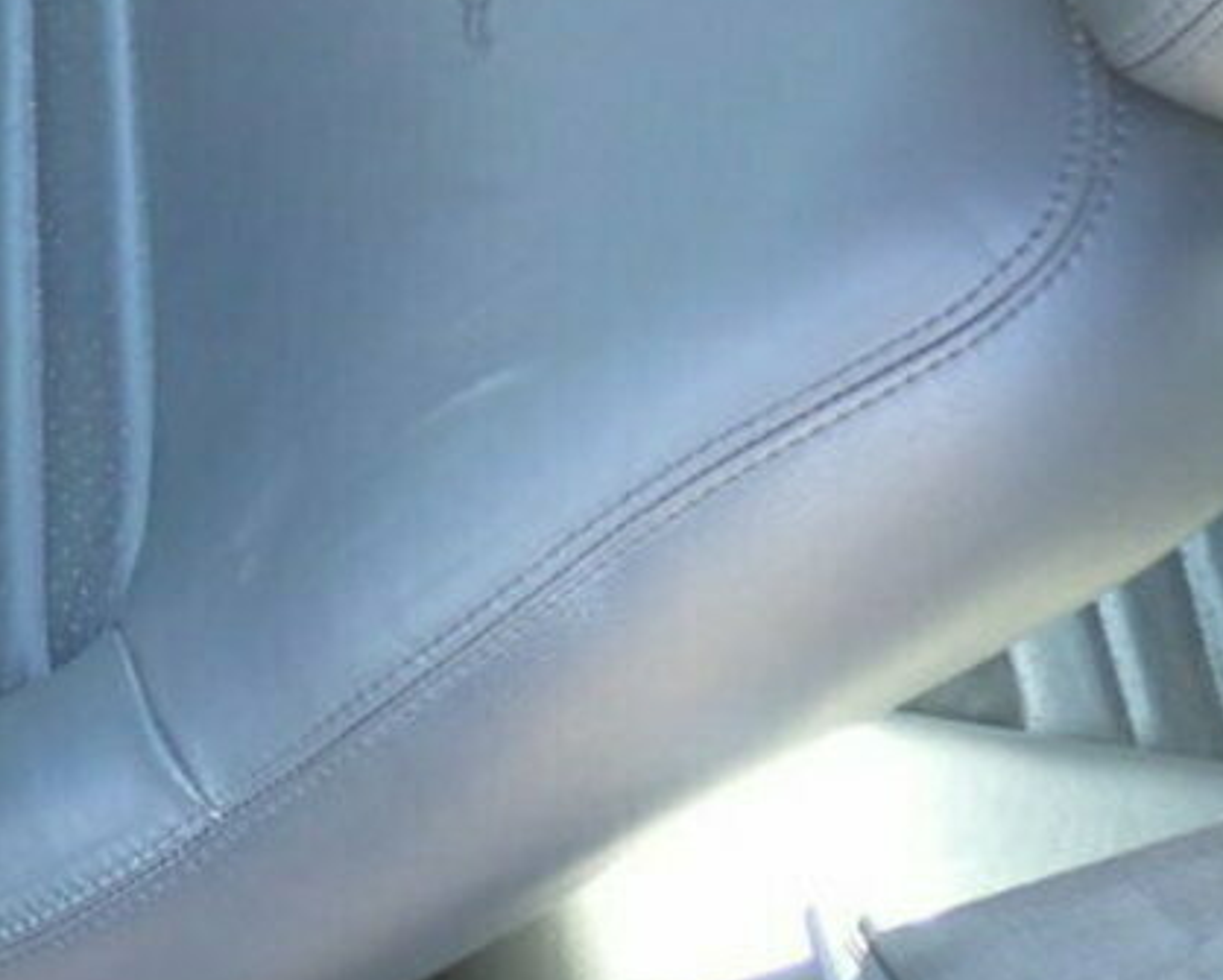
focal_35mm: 84
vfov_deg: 18.1
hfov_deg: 21.2
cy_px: 155
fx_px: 3043
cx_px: -217
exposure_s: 1/40
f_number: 2.3
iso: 200
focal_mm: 5.4
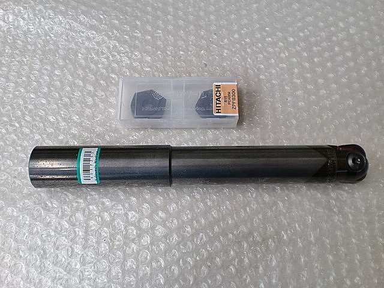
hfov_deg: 52.6
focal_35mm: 35
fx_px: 388
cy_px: 144
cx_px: 192
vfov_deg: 40.7
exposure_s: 1/100
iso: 64
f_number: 3.1
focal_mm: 6.3
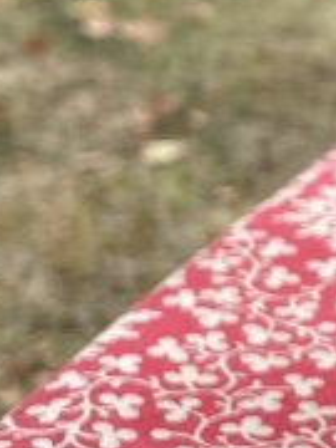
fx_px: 2239
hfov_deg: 8.1
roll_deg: +0.3
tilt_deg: -21.3
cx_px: 704
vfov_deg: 11.4
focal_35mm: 173
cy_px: 222
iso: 32
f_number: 1.6
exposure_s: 1/121
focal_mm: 4.2
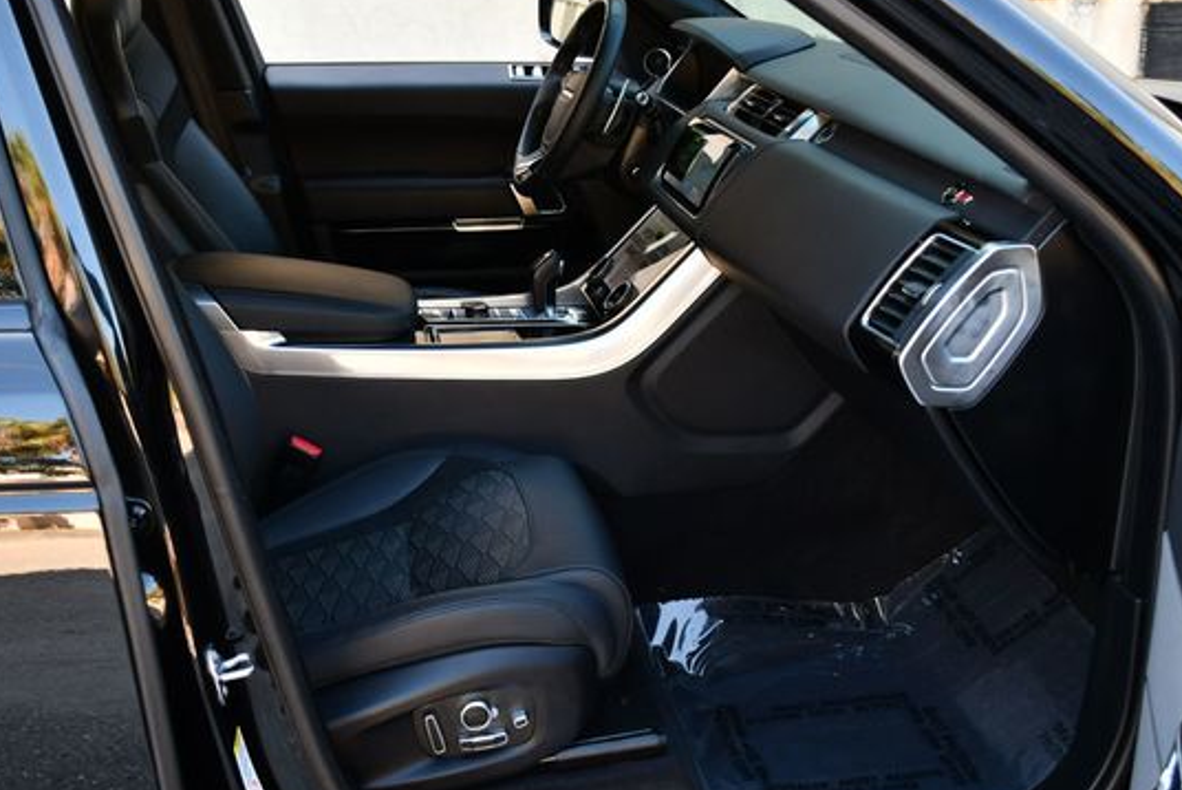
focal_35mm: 43
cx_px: 551
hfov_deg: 45.4
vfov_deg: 31.2
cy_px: 404
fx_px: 1413
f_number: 3.5
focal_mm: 18
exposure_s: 1/250
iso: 400
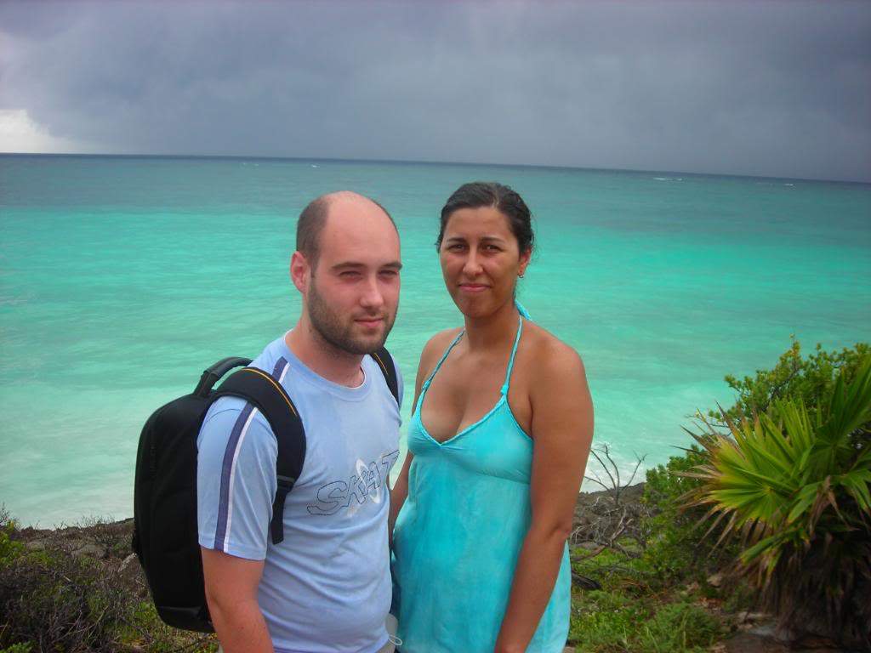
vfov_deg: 37.7
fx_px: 956
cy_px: 326
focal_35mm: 38
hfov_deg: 49.0
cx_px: 436
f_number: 3.2
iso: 50
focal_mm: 6.3
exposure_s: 1/213
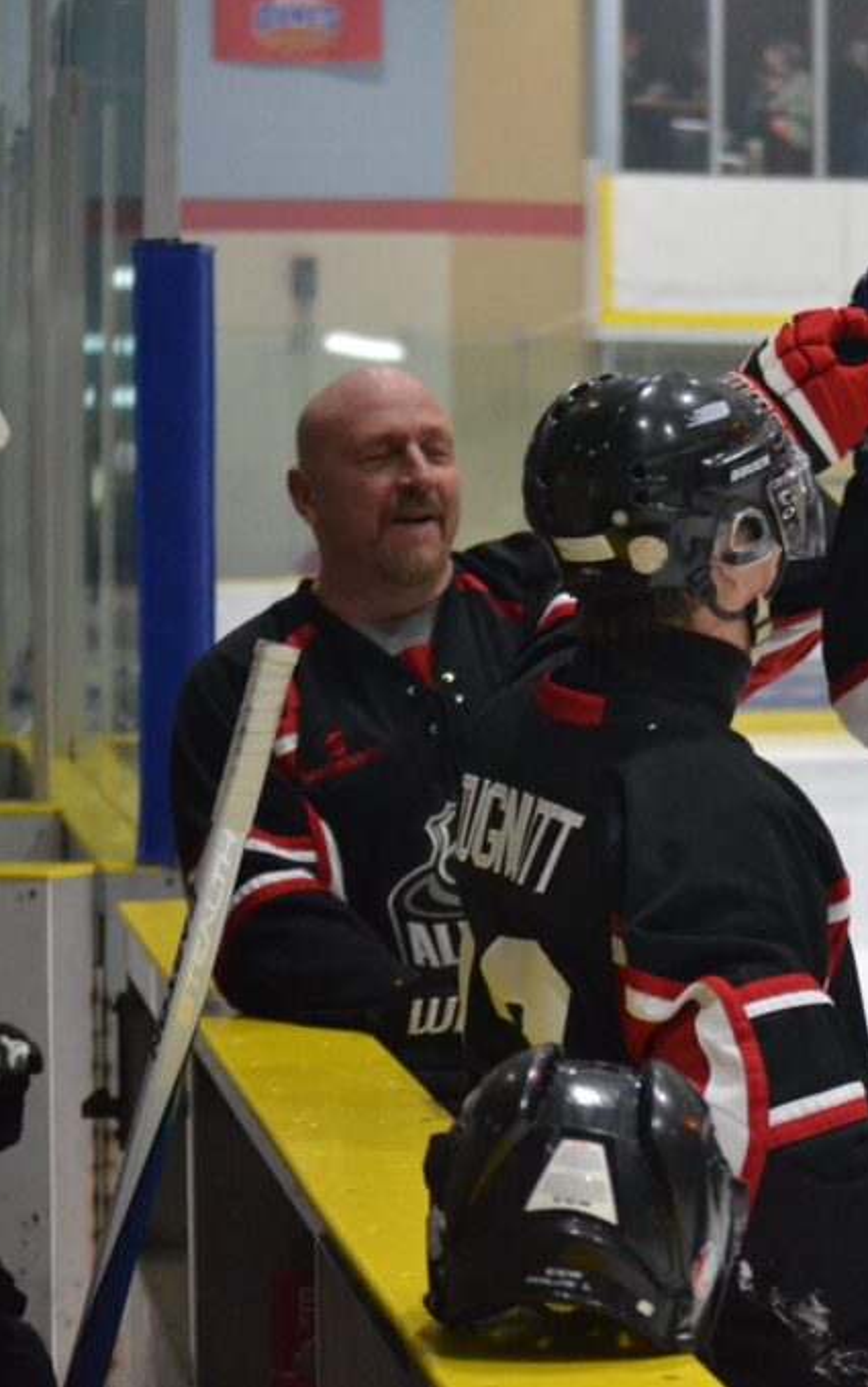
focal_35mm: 127
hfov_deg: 10.2
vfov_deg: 16.5
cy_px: 694
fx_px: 4793
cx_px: 946
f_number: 4
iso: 4000
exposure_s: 1/500
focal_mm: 55
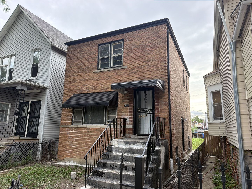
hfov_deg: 71.6
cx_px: 126
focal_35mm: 24
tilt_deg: +12.8
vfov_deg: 56.8
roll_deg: -0.8
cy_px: 94
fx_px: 175
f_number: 1.78
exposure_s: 1/184
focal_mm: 6.76
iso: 100
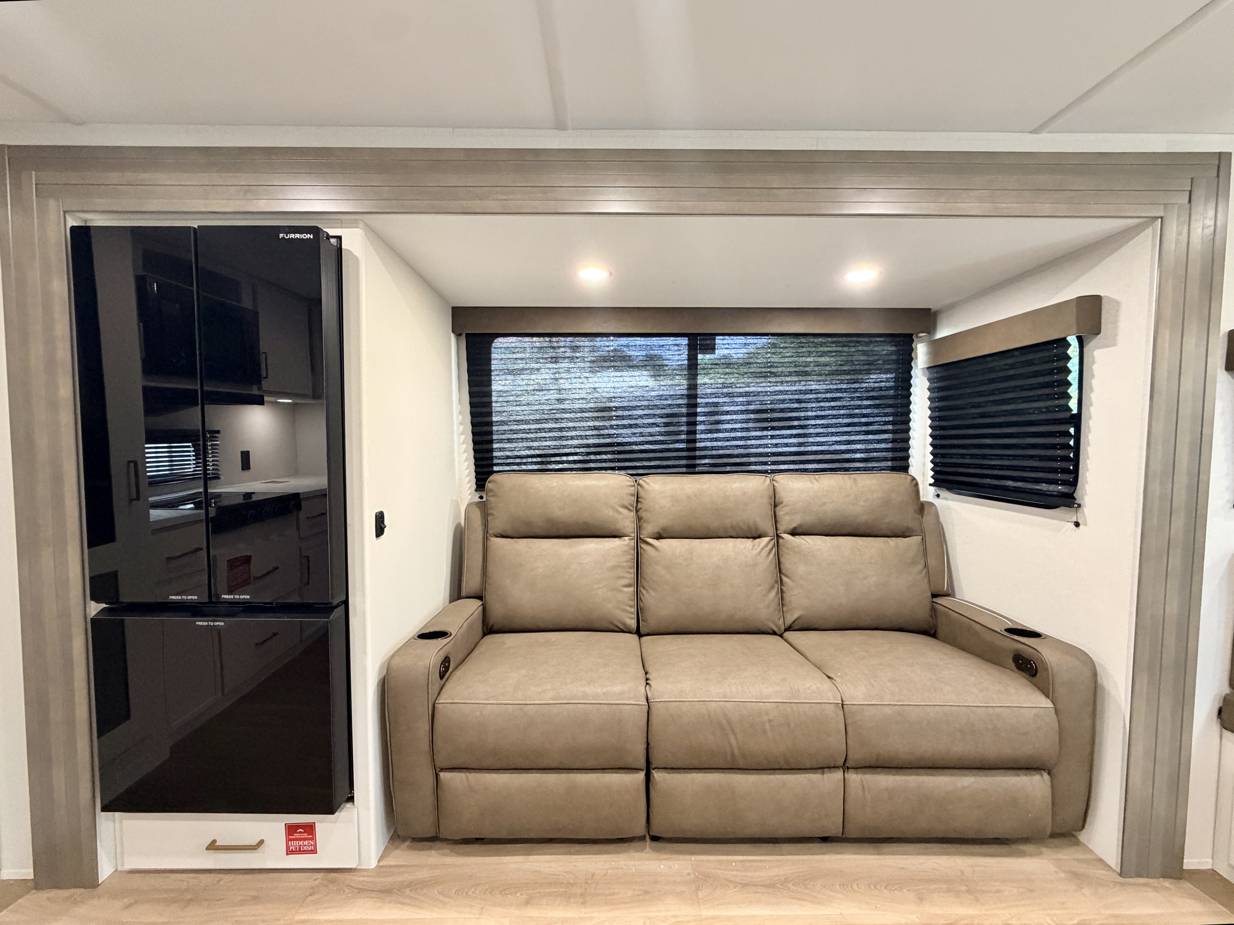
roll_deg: -0.1
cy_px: 462
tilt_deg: -5.7
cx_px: 617
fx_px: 499
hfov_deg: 102.1
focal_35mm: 14
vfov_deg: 85.7
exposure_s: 1/43
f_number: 2.2
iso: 400
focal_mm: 2.22
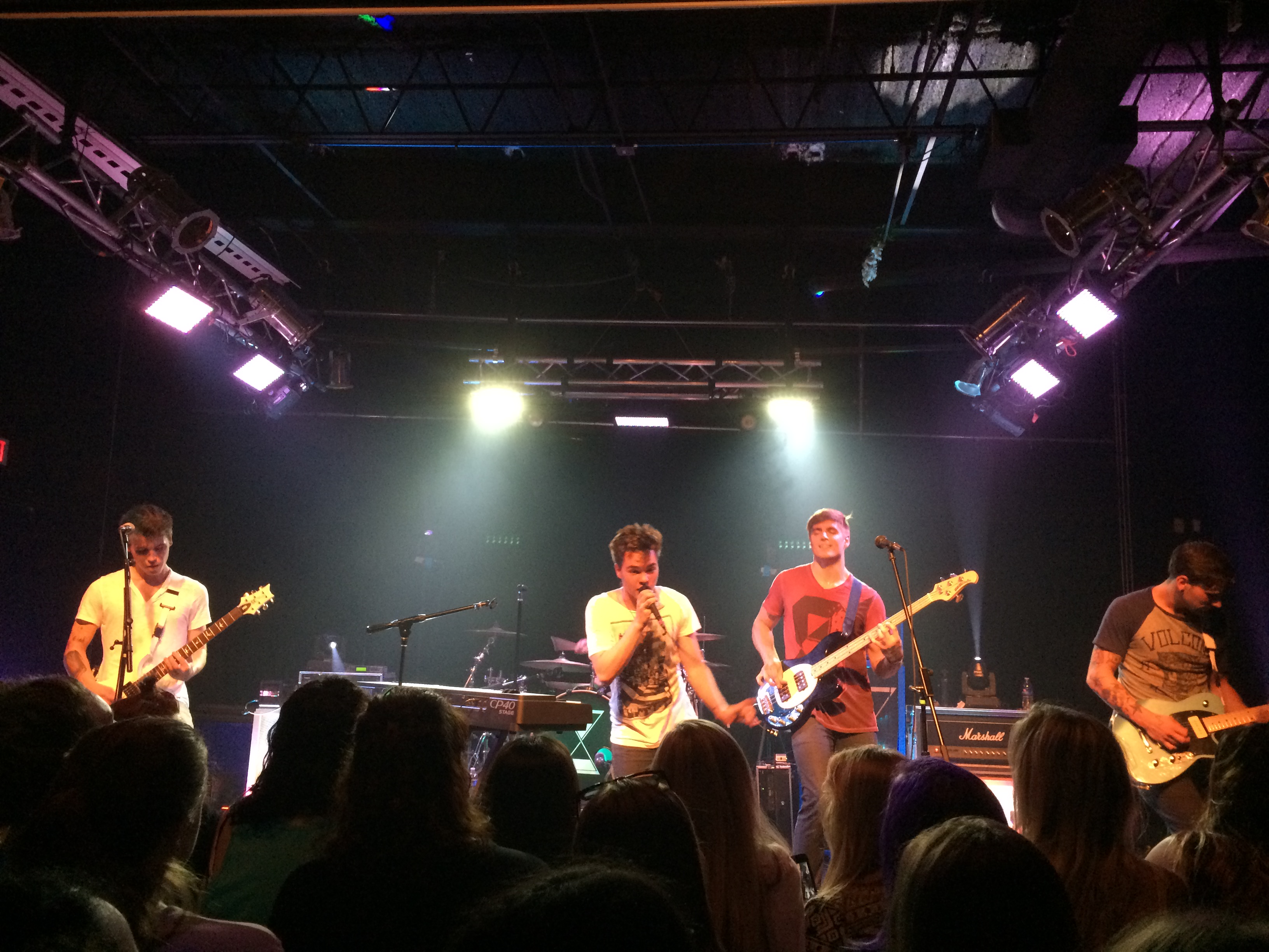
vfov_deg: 48.2
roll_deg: -2.0
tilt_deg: +8.3
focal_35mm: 29
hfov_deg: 61.7
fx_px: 1063
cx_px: 634
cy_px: 476
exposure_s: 1/24
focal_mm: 4.15
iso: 320
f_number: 2.2
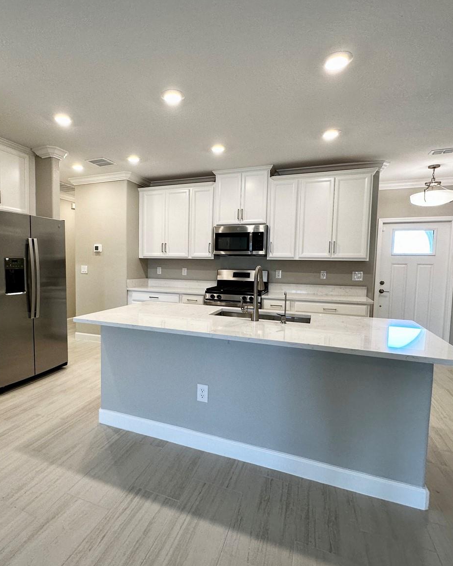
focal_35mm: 19
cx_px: 184
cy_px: 283
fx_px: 318
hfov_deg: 70.2
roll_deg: -0.9
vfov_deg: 83.3
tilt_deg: -4.5
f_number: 2.2
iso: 160
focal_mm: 2.22
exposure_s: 1/120
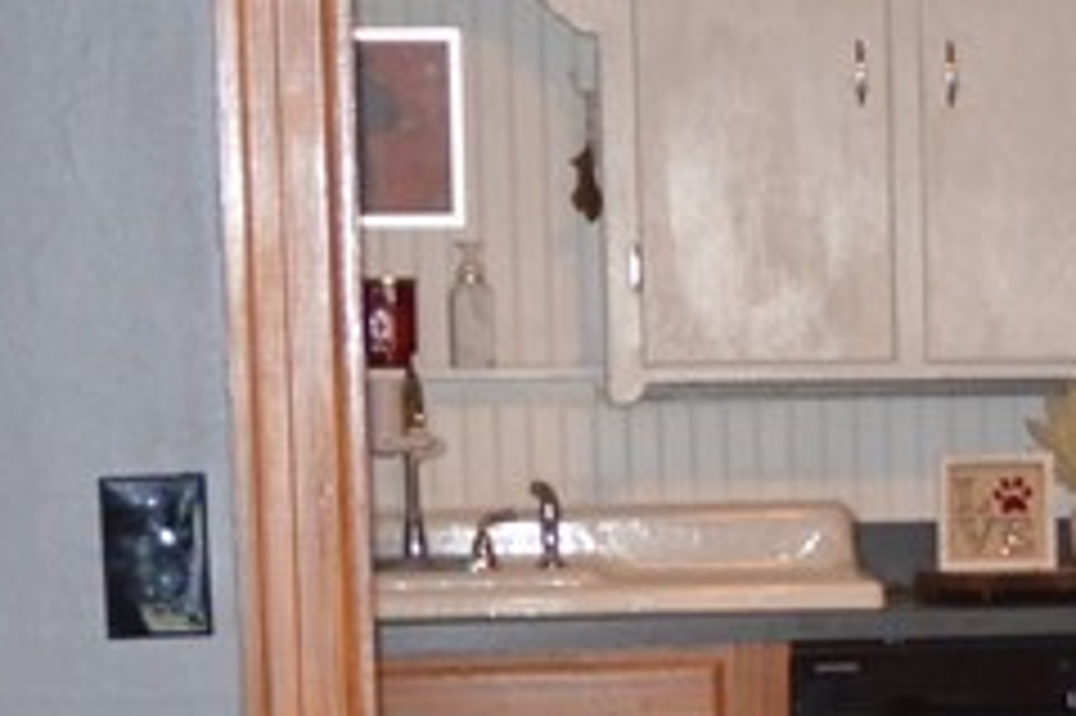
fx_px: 5705
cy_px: 761
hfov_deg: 10.5
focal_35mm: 191
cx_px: 1447
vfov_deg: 7.1
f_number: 4
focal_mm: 28
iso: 800
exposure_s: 1/60
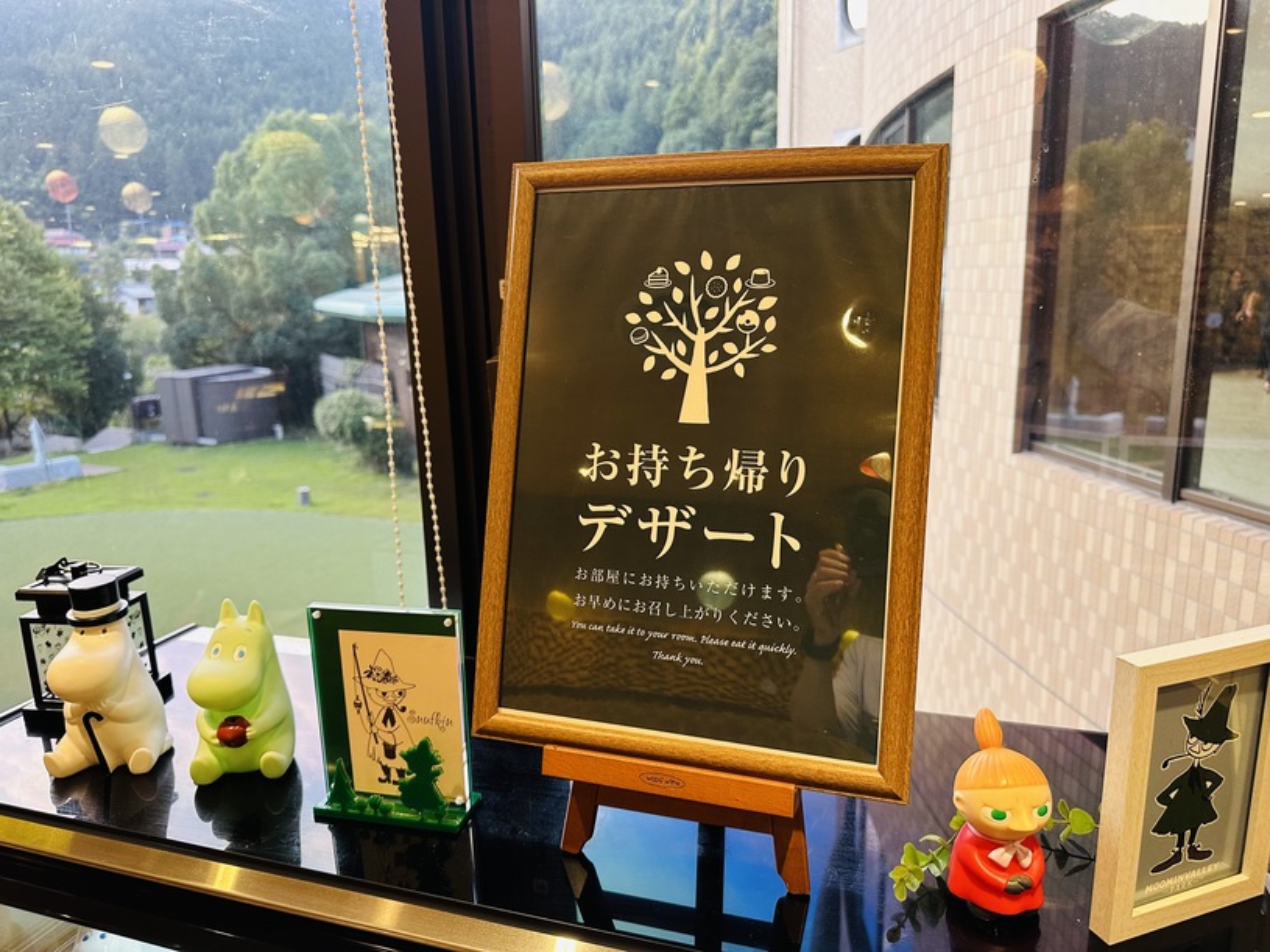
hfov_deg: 71.6
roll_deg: +1.7
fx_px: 880
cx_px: 635
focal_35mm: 24
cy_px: 476
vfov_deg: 56.8
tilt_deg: -12.3
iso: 160
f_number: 1.78
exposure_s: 1/100
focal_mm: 6.86
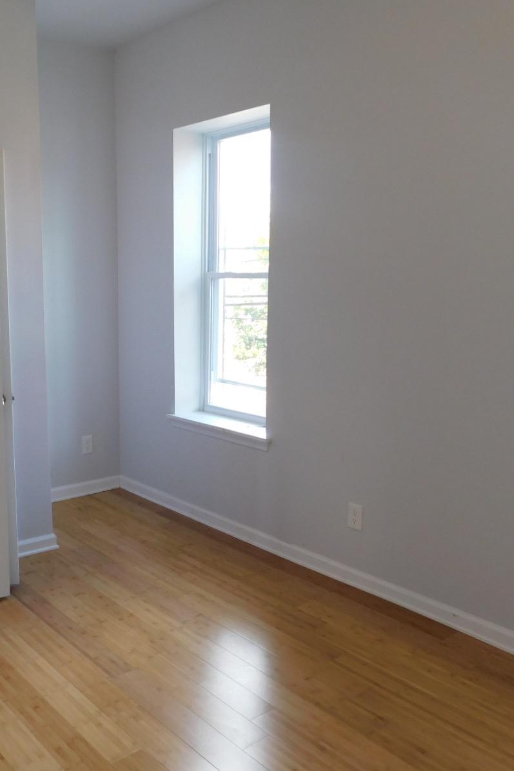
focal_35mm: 32
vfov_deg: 58.7
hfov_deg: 40.0
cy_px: 385
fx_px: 685
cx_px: 129
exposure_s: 1/50
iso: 125
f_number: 3
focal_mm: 4
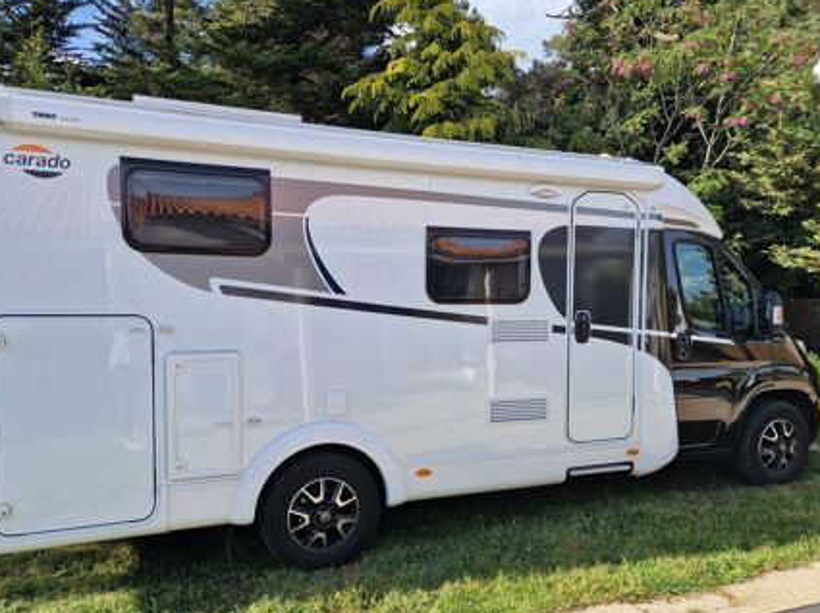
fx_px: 615
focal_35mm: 26
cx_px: 376
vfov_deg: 52.9
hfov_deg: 67.2
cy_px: 337
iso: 50
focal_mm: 6.4
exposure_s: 1/676
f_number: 1.8
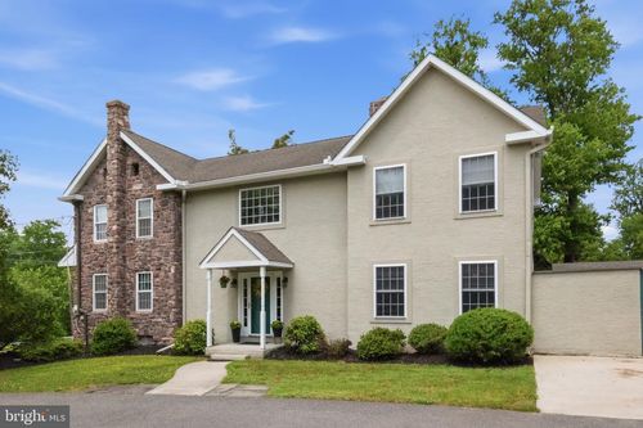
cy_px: 214
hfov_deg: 73.8
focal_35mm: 24
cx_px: 322
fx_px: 429
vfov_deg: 53.1
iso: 1250
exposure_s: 1/2000
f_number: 22
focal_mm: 16
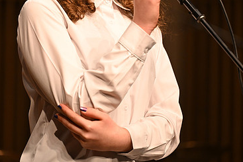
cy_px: 17
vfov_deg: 4.5
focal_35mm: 308
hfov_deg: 6.7
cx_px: 125
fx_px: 2080
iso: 2000
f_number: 2.8
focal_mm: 195
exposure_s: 1/500
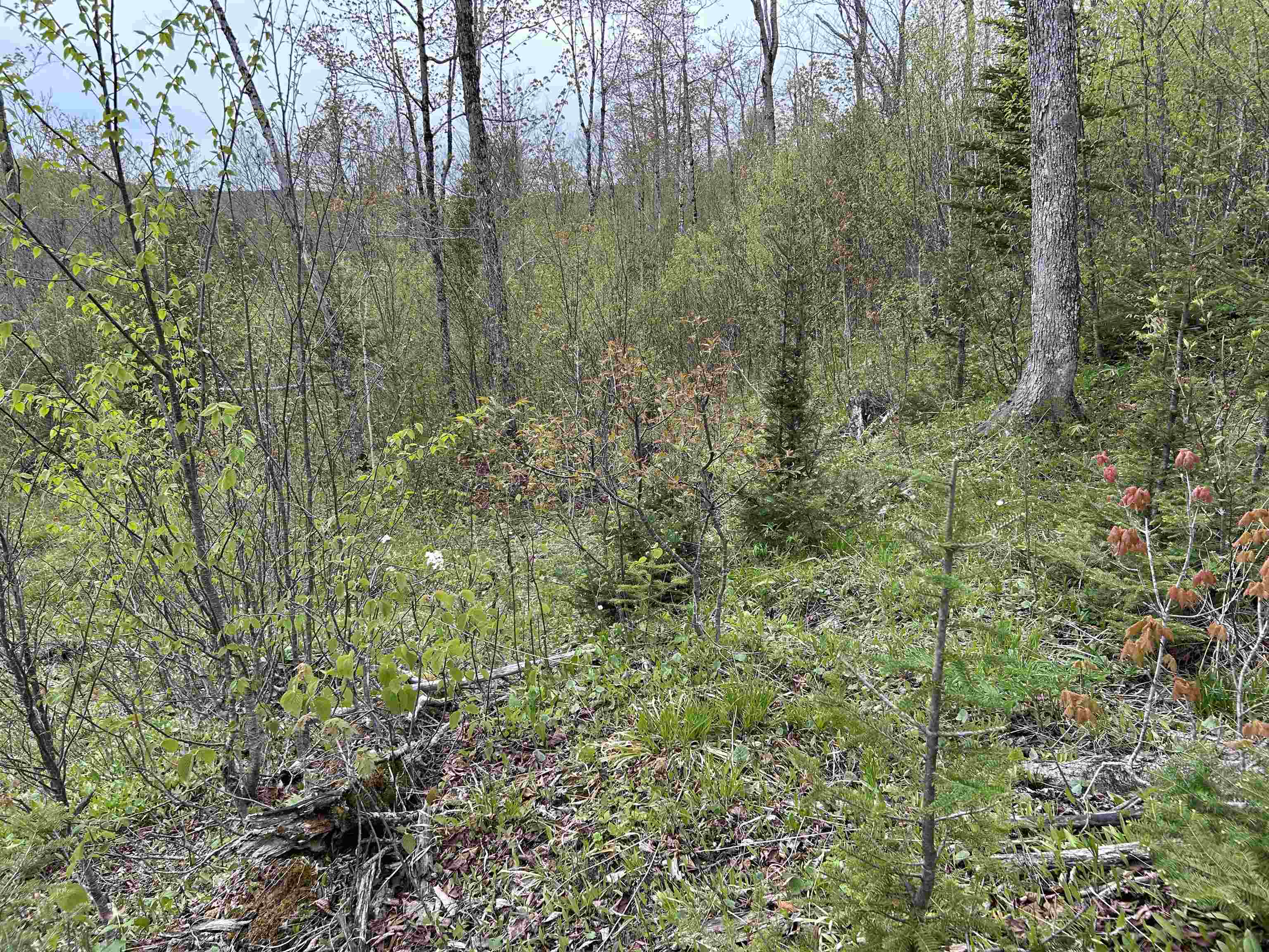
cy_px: 476
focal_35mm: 26
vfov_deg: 53.1
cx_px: 634
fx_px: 953
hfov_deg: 67.3
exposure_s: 1/827
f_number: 1.5
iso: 50
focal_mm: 5.7
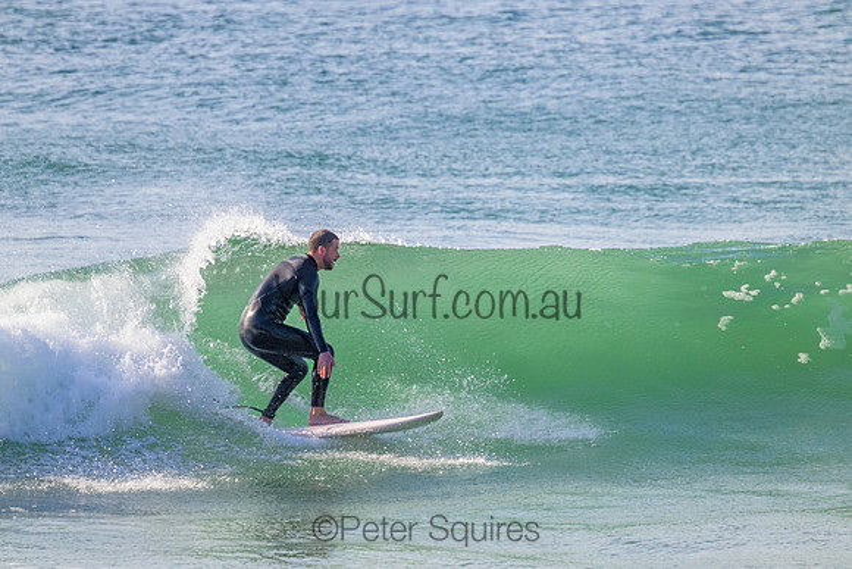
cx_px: 426
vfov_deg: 1.7
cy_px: 284
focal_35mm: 800
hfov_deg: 2.6
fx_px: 18937
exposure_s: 1/2000
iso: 2500
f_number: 11
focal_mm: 800
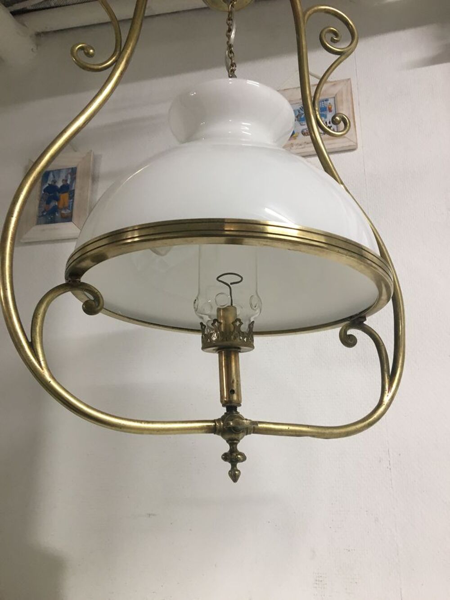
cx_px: 225
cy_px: 300
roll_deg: -0.4
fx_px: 503
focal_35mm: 29
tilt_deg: +14.5
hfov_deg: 48.2
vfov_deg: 61.7
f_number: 2.2
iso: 125
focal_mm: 4.15
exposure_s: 1/33
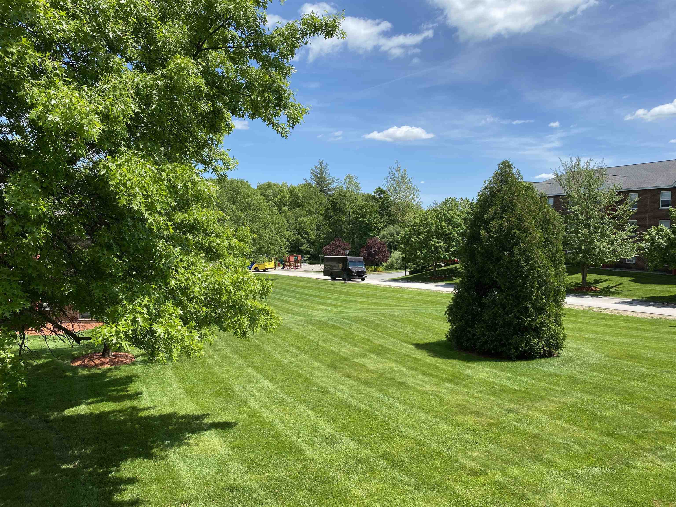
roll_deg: -0.7
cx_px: 338
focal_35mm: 26
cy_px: 254
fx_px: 508
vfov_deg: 53.1
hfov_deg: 67.3
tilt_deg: -2.6
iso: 32
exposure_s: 1/2105
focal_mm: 4.25
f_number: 1.8
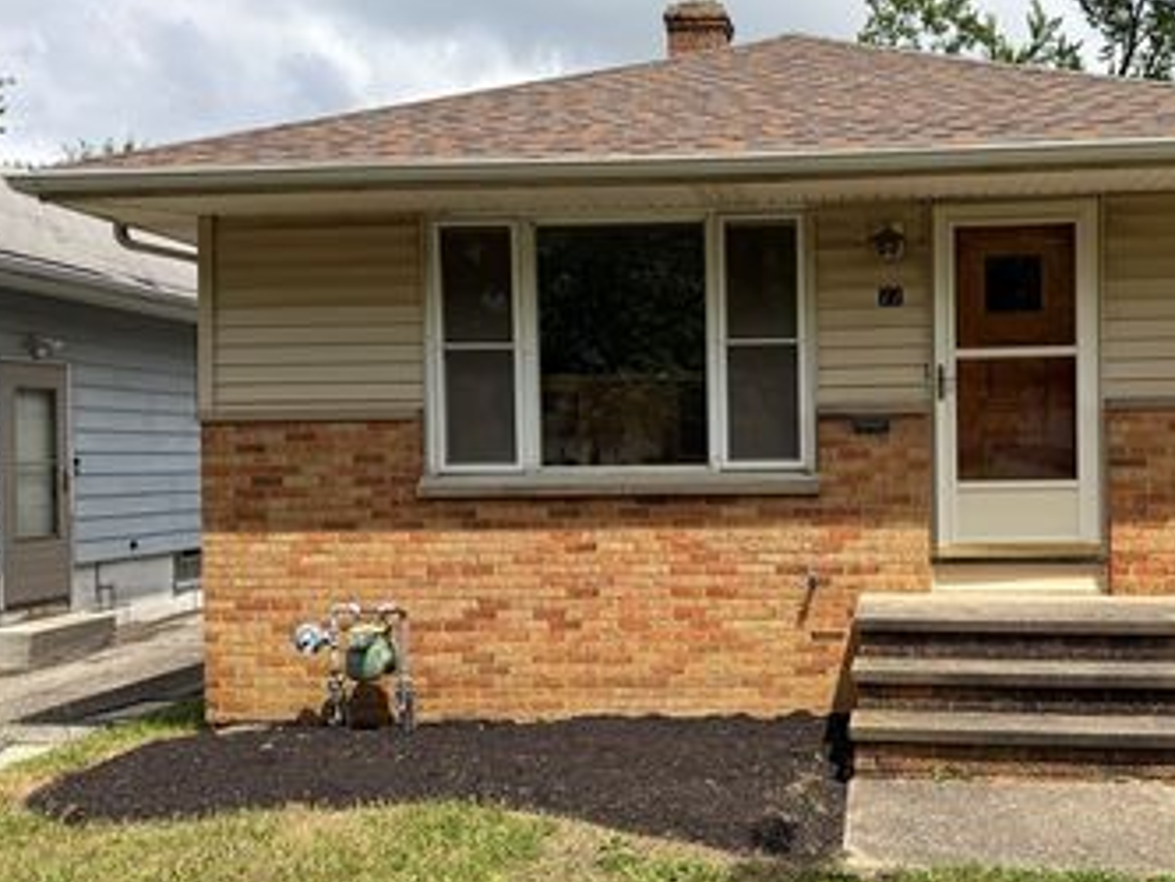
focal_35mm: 36
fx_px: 1222
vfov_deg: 39.7
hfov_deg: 50.3
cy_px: 460
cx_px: 797
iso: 80
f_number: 1.78
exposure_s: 1/4405
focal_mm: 6.76
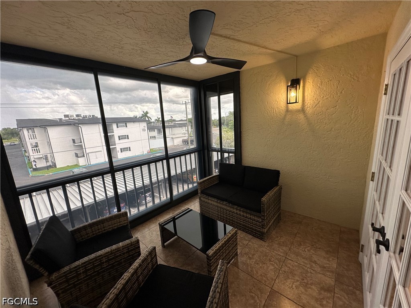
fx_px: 166
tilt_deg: -10.2
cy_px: 154
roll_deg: +3.4
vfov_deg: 85.7
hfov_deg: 102.1
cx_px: 206
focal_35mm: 14
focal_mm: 2.22
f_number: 2.2
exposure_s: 1/120
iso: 125
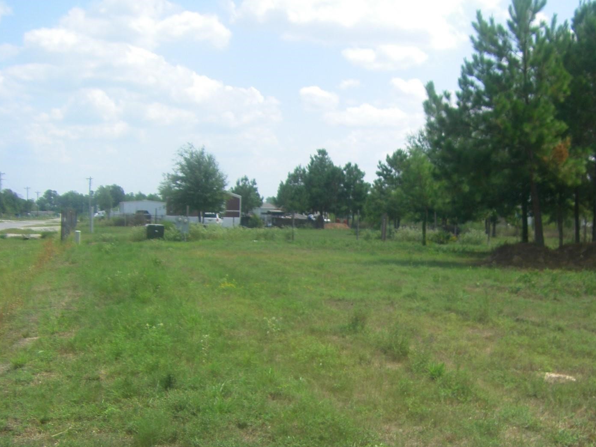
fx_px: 964
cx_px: 421
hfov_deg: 33.9
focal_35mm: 56
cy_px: 302
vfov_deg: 25.9
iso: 64
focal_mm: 6.3
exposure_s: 1/160
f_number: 7
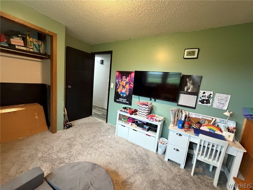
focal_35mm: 14
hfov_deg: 102.1
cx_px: 126
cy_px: 95
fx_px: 102
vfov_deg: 85.7
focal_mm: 2.22
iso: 800
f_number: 2.2
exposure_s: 1/60
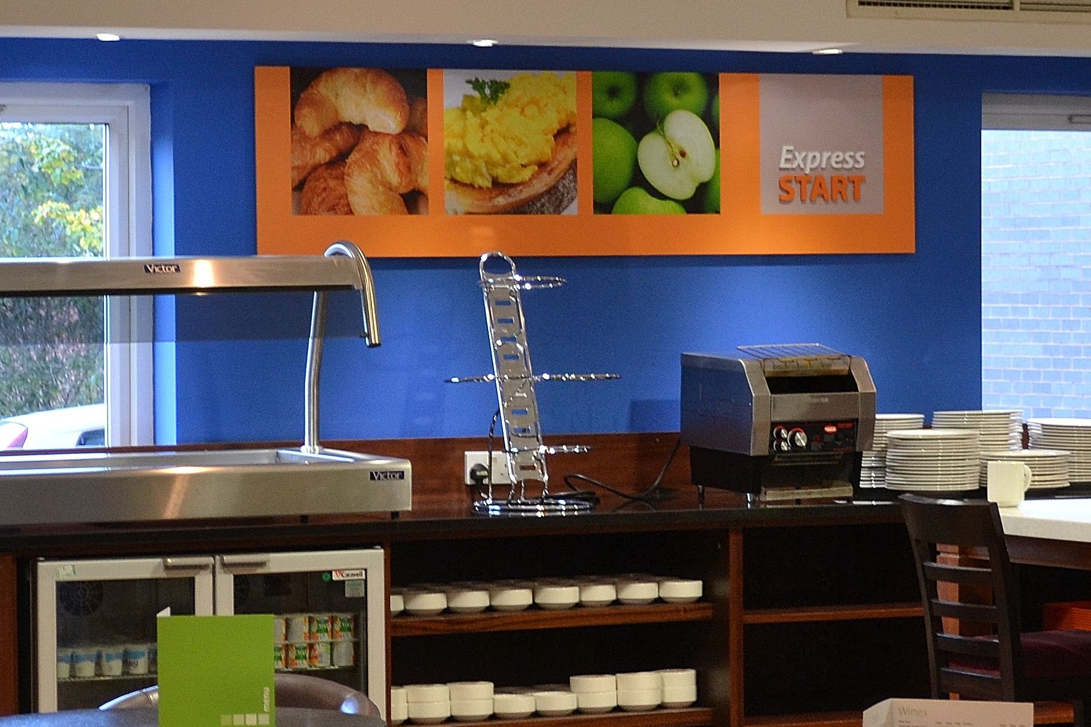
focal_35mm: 144
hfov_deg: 14.2
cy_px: 425
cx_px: 713
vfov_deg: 9.5
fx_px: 4364
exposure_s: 1/15
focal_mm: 38
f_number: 5
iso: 500
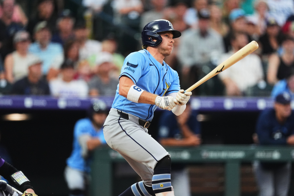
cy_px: 98
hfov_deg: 3.4
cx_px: 147
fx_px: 4898
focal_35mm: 600
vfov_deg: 2.3
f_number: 4
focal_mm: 600
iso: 3200
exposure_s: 1/2000
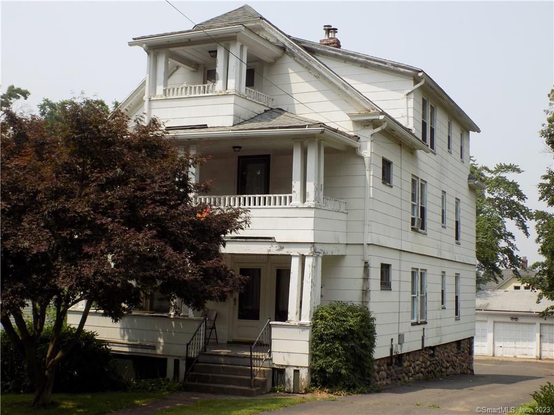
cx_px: 277
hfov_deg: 41.2
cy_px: 208
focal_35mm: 46
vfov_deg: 31.5
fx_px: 736
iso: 80
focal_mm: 8.1
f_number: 3.7
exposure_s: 1/640
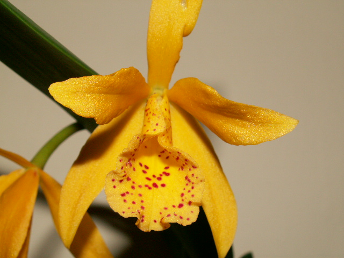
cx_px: 172
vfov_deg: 23.7
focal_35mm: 62
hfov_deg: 31.2
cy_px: 129
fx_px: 616
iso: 100
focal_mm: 10.28
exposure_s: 1/60
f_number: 5
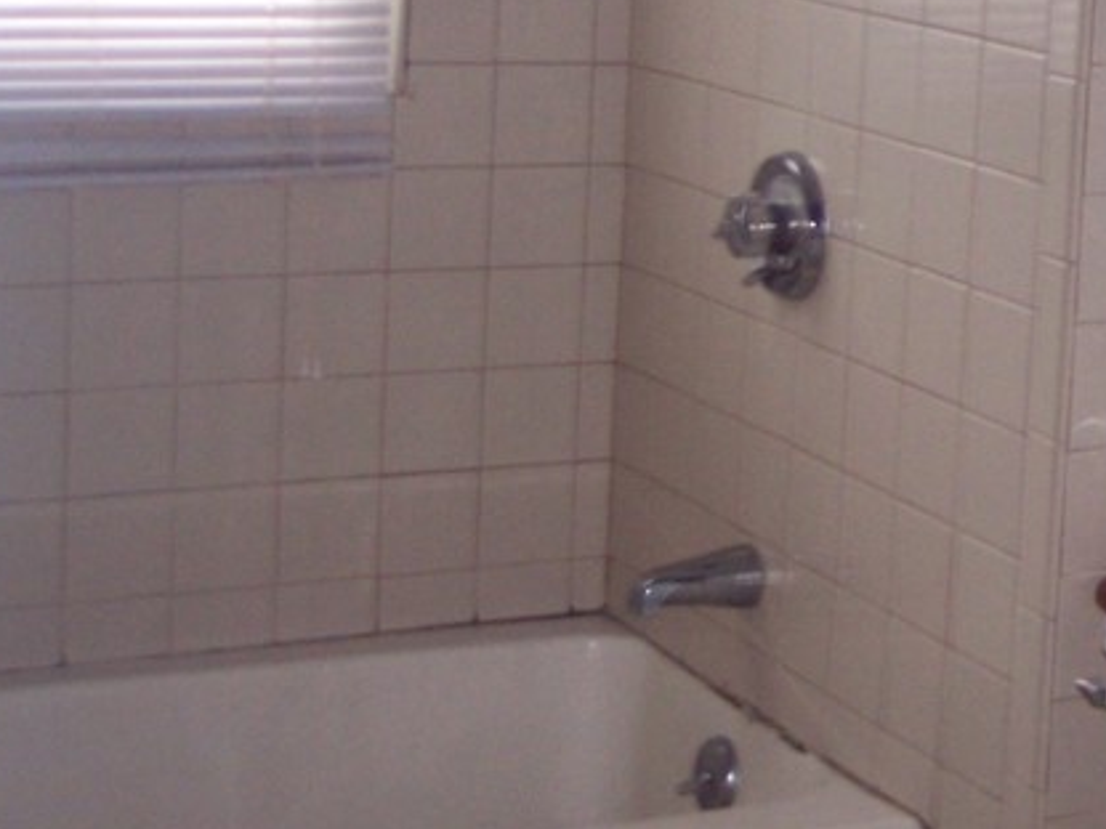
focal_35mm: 96
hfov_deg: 19.7
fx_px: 3067
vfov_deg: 15.3
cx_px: 1157
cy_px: 112
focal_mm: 8
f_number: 2.8
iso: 200
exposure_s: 1/60
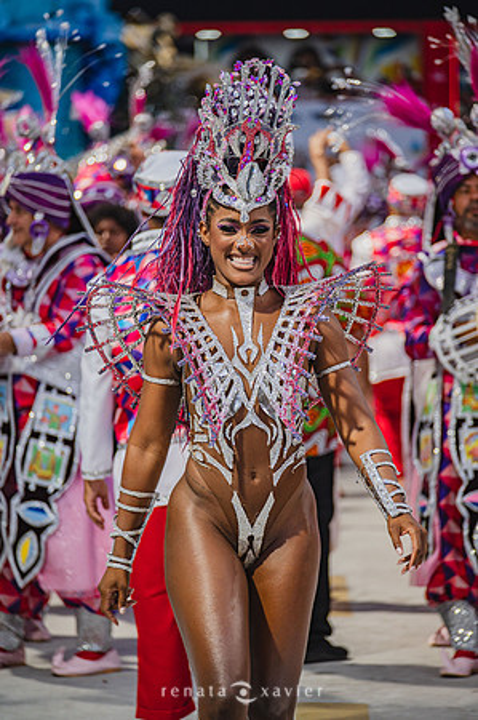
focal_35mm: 210
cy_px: 360
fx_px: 4192
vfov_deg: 9.8
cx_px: 239
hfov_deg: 6.5
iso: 800
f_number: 5.6
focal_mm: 210
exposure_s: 1/250
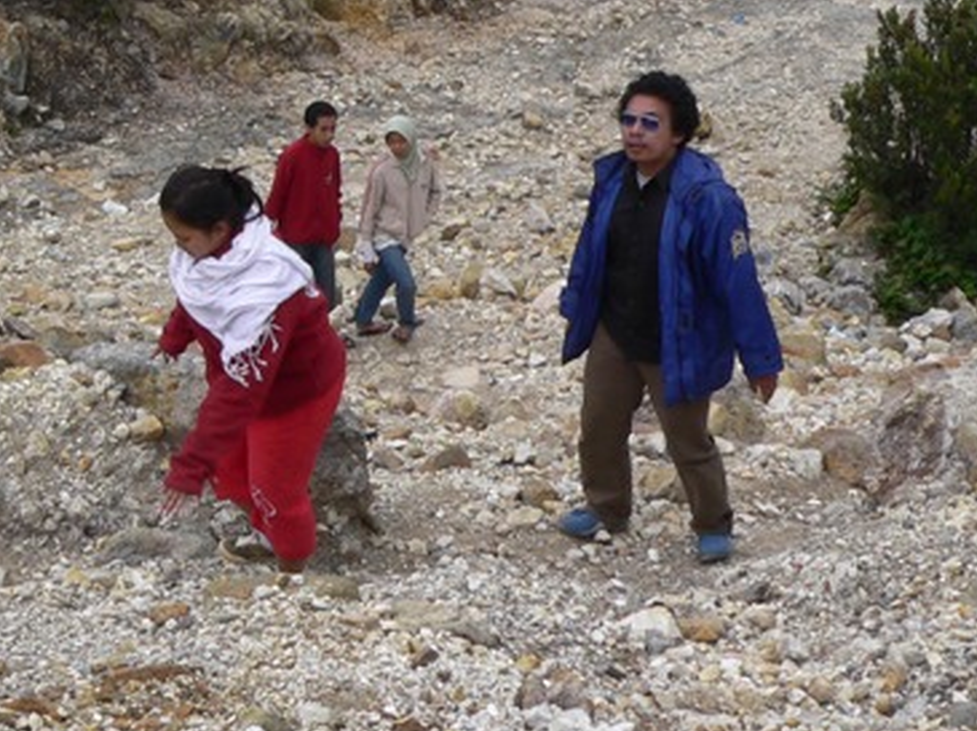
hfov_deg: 24.7
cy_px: 201
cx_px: 402
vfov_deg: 18.5
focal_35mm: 79
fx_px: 2227
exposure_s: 1/200
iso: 80
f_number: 4
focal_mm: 6
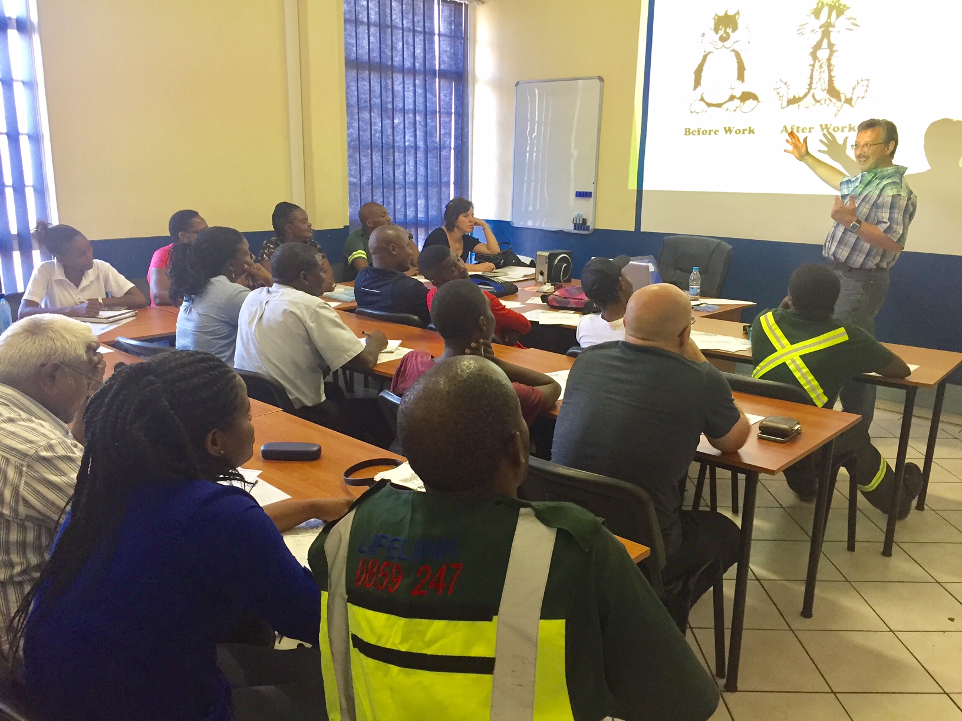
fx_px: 806
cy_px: 360
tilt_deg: -14.3
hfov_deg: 61.7
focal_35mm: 29
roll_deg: -0.3
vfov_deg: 48.2
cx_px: 481
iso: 160
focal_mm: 4.15
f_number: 2.2
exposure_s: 1/33
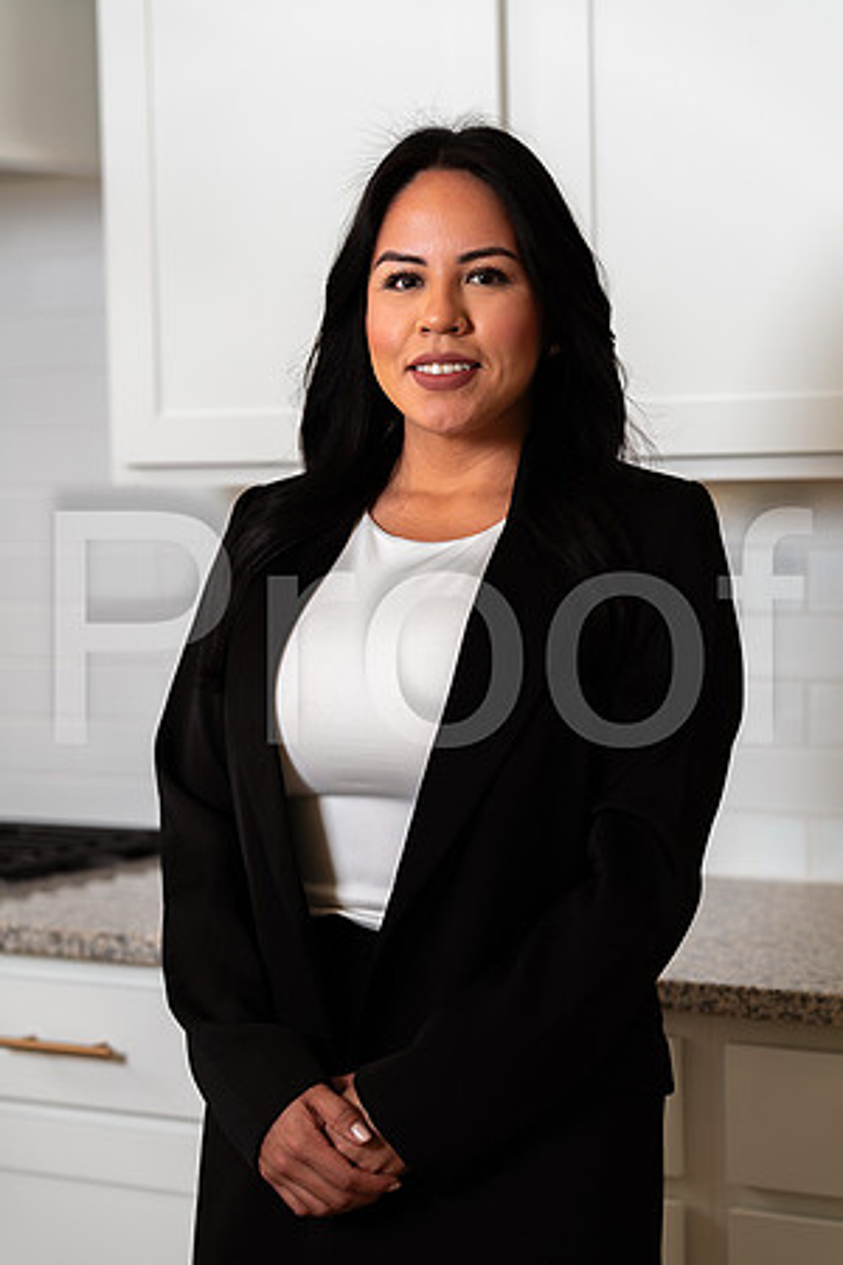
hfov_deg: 16.1
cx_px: 422
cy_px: 632
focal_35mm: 85
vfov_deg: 23.9
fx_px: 2985
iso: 50
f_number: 3.2
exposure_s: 1/160
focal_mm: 85
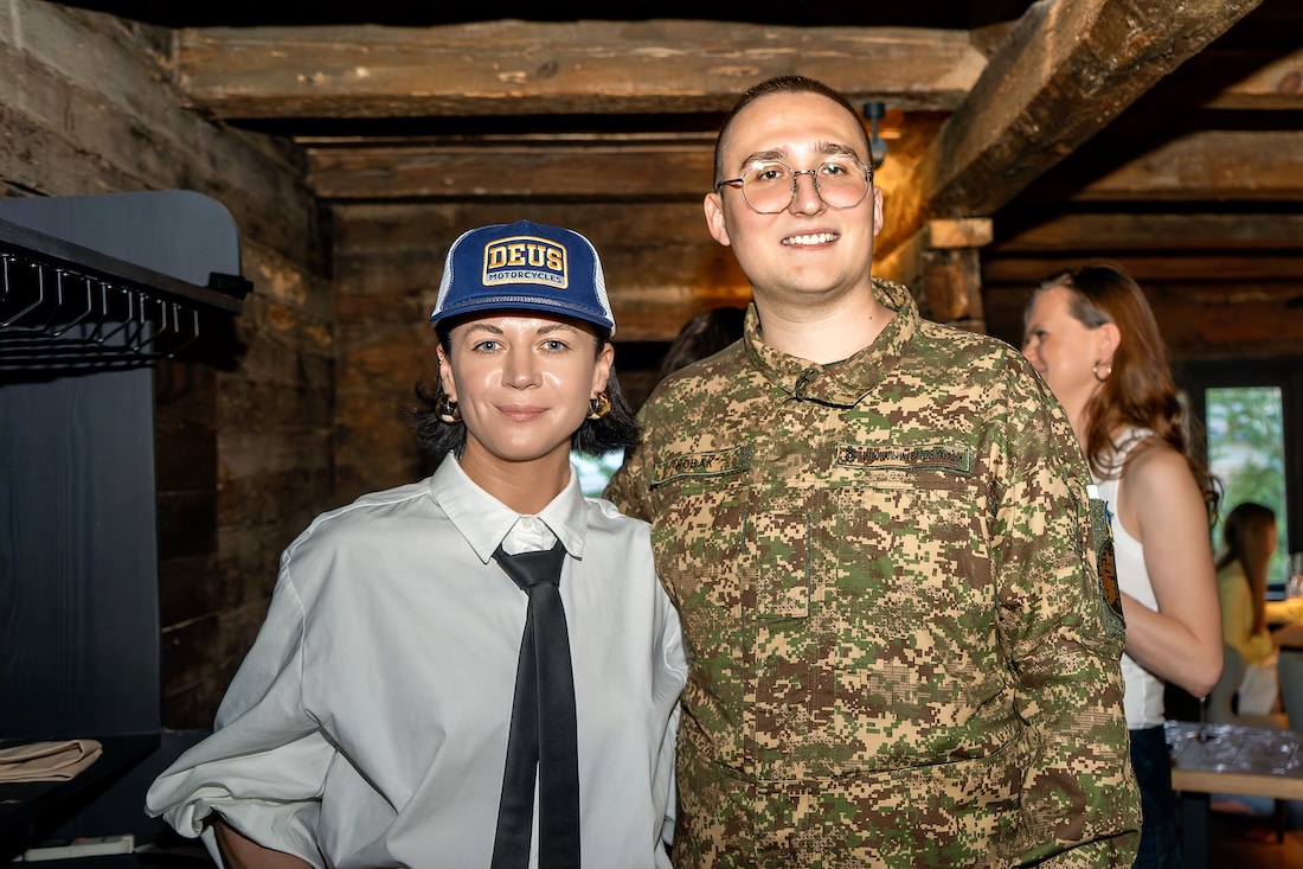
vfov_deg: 33.4
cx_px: 652
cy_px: 434
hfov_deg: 48.5
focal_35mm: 40
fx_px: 1447
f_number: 4
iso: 1000
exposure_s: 1/125
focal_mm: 40
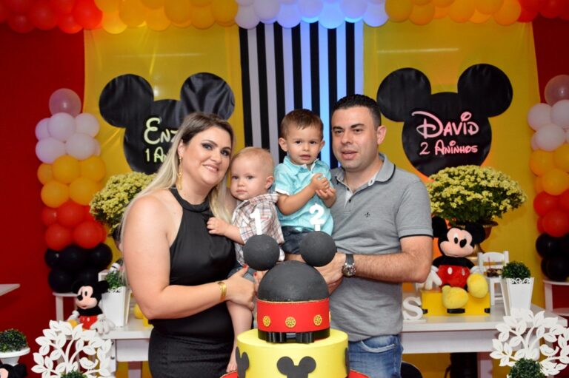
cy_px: 189
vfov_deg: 28.0
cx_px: 284
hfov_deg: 41.1
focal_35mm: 48
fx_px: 758
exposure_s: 1/100
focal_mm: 32
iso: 1600
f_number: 5.6
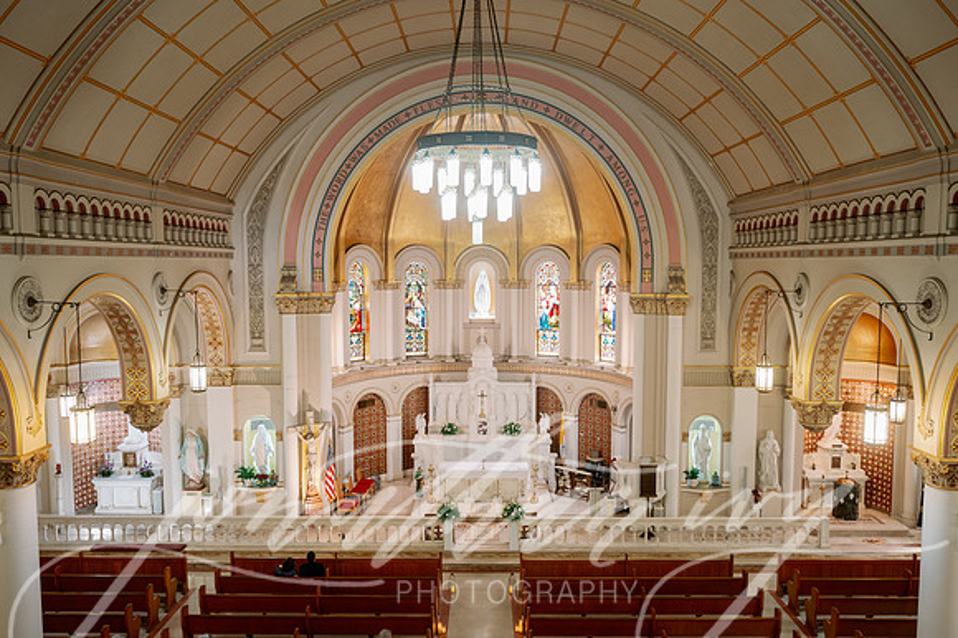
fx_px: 758
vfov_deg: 45.6
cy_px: 319
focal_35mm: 28
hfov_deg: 64.6
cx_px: 479
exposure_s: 1/80
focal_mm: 28.5
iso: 1000
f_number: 2.8
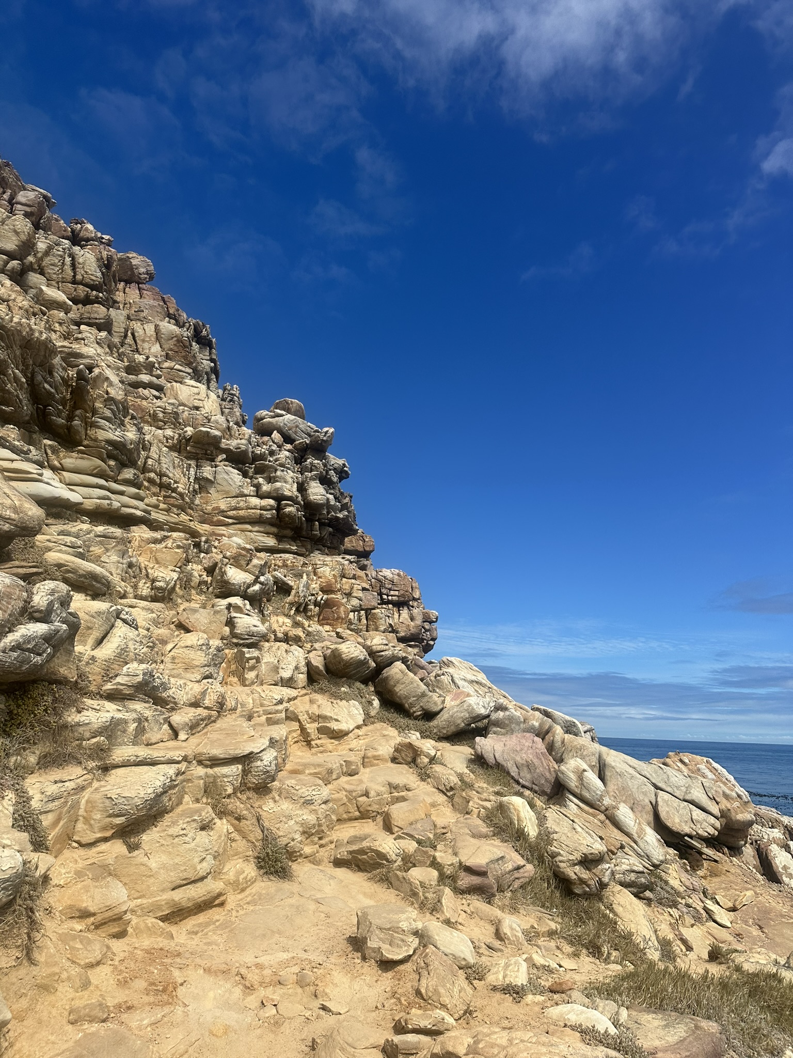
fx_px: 733
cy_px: 529
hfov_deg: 56.8
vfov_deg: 71.6
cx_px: 396
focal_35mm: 24
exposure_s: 1/7576
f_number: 1.78
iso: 80
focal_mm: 6.86
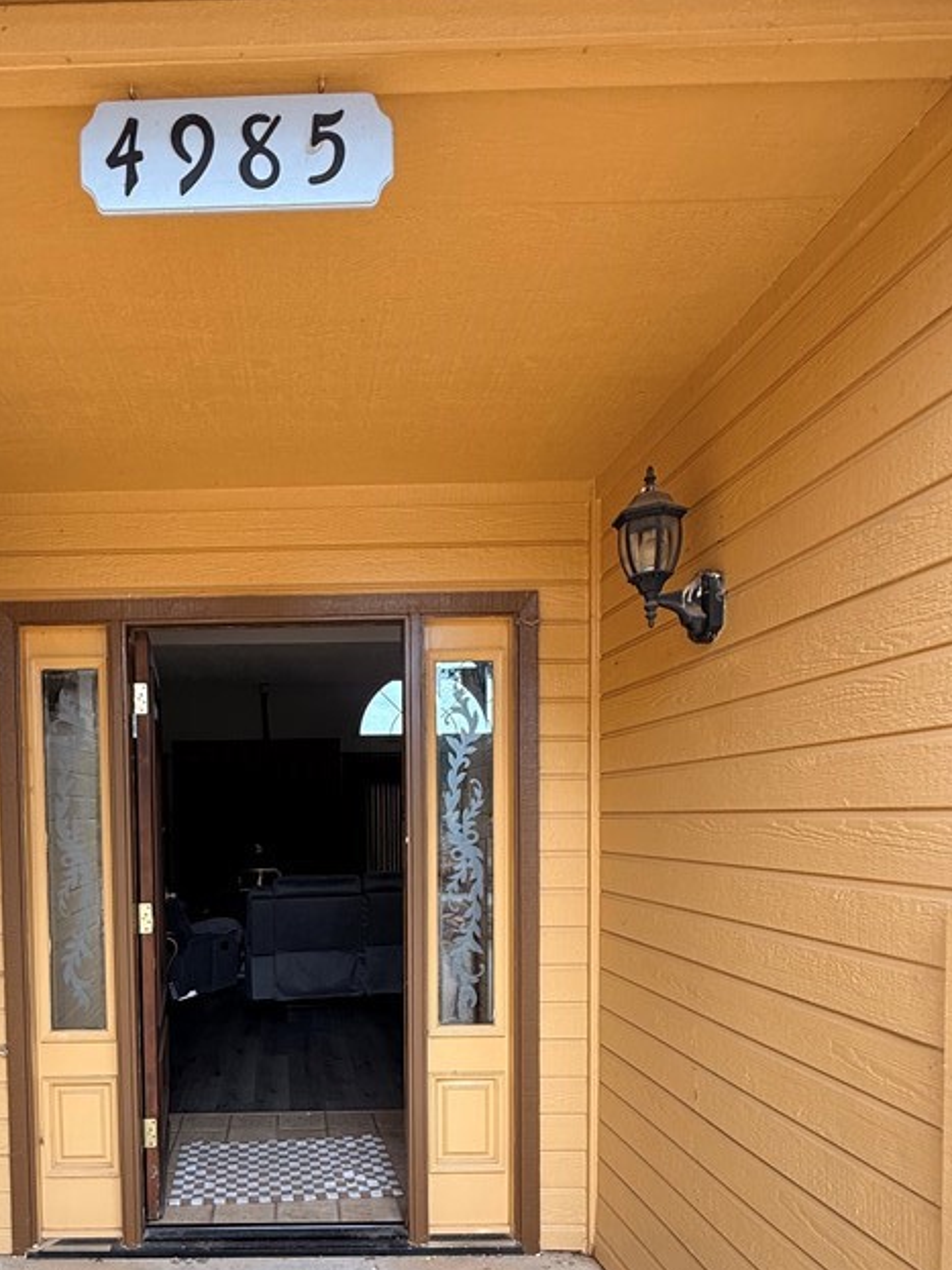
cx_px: 277
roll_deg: +1.1
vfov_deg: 71.5
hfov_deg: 56.8
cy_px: 860
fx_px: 844
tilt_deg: -1.4
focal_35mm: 23
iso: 125
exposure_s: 1/99
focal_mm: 2.22
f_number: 2.2
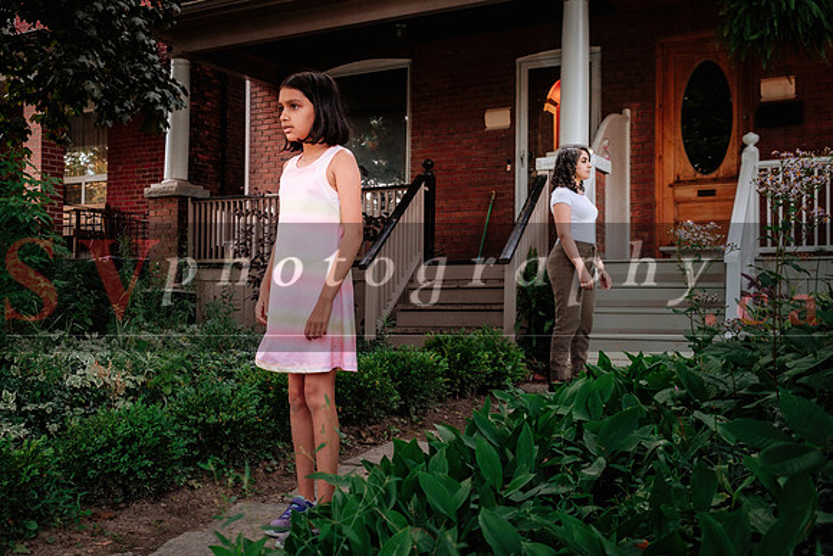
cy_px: 278
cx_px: 409
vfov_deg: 35.8
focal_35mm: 37
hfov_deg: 51.7
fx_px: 860
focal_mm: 24
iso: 800
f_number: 4
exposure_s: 1/200
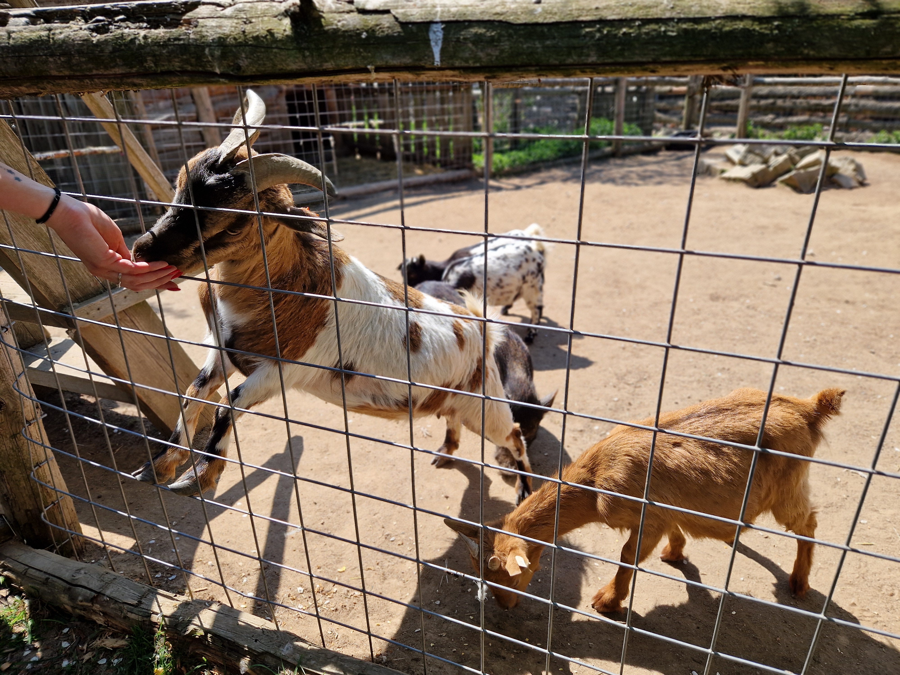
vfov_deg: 58.9
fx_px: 598
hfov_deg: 73.9
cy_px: 338
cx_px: 450
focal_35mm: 23
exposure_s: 1/1004
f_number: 1.8
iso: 50
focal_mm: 5.4
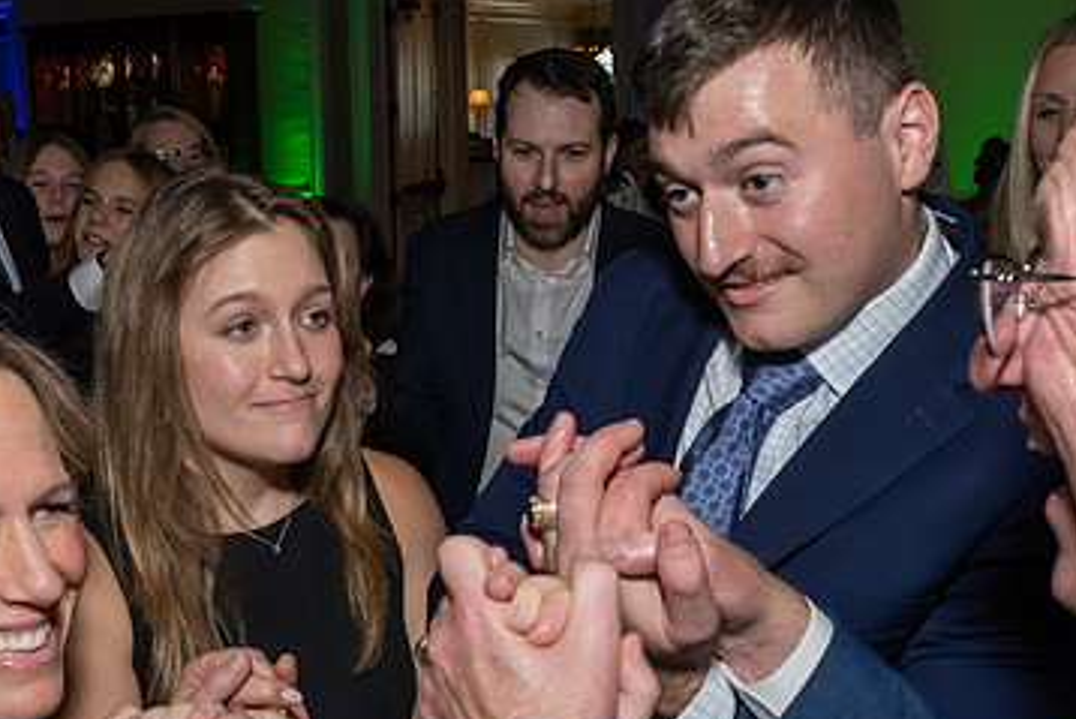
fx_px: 1375
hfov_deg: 42.1
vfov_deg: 29.3
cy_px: 387
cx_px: 356
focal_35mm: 46
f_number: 7.1
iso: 1000
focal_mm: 17
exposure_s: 1/250
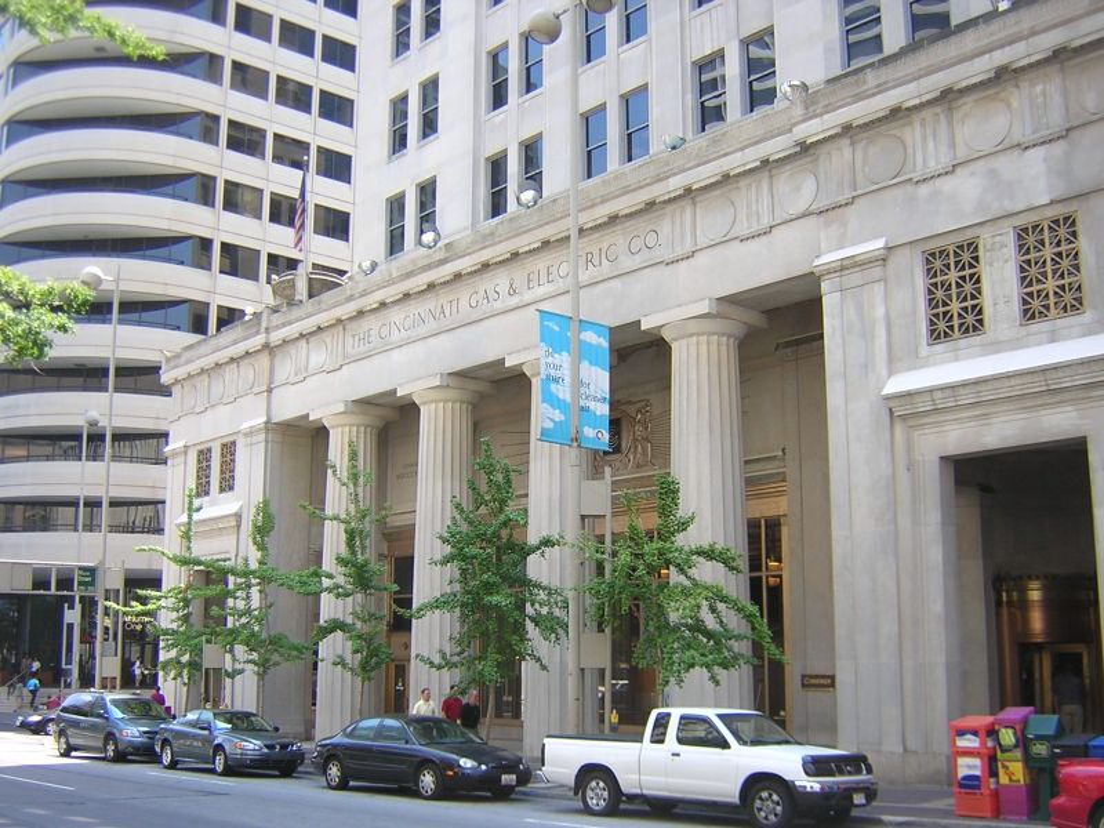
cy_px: 414
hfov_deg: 51.4
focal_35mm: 36
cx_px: 552
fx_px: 1148
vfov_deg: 39.7
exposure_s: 1/190
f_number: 2.6
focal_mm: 4.7
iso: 100
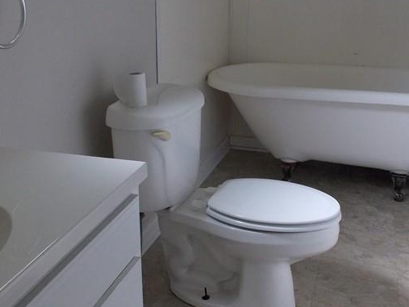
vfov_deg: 30.8
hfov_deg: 40.4
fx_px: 555
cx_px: 201
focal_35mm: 47
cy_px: 121
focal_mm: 4
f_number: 3.1
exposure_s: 1/30
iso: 200
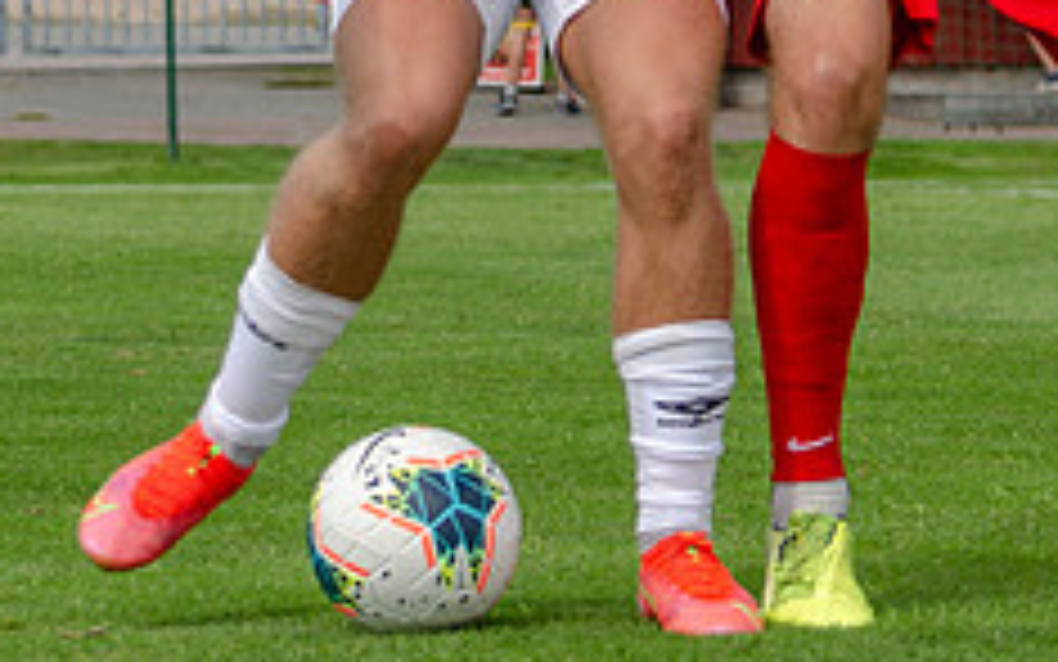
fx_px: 8277
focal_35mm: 287
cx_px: 763
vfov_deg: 4.6
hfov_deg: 7.3
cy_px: -153
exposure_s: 1/800
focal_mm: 70
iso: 100
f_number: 4.5
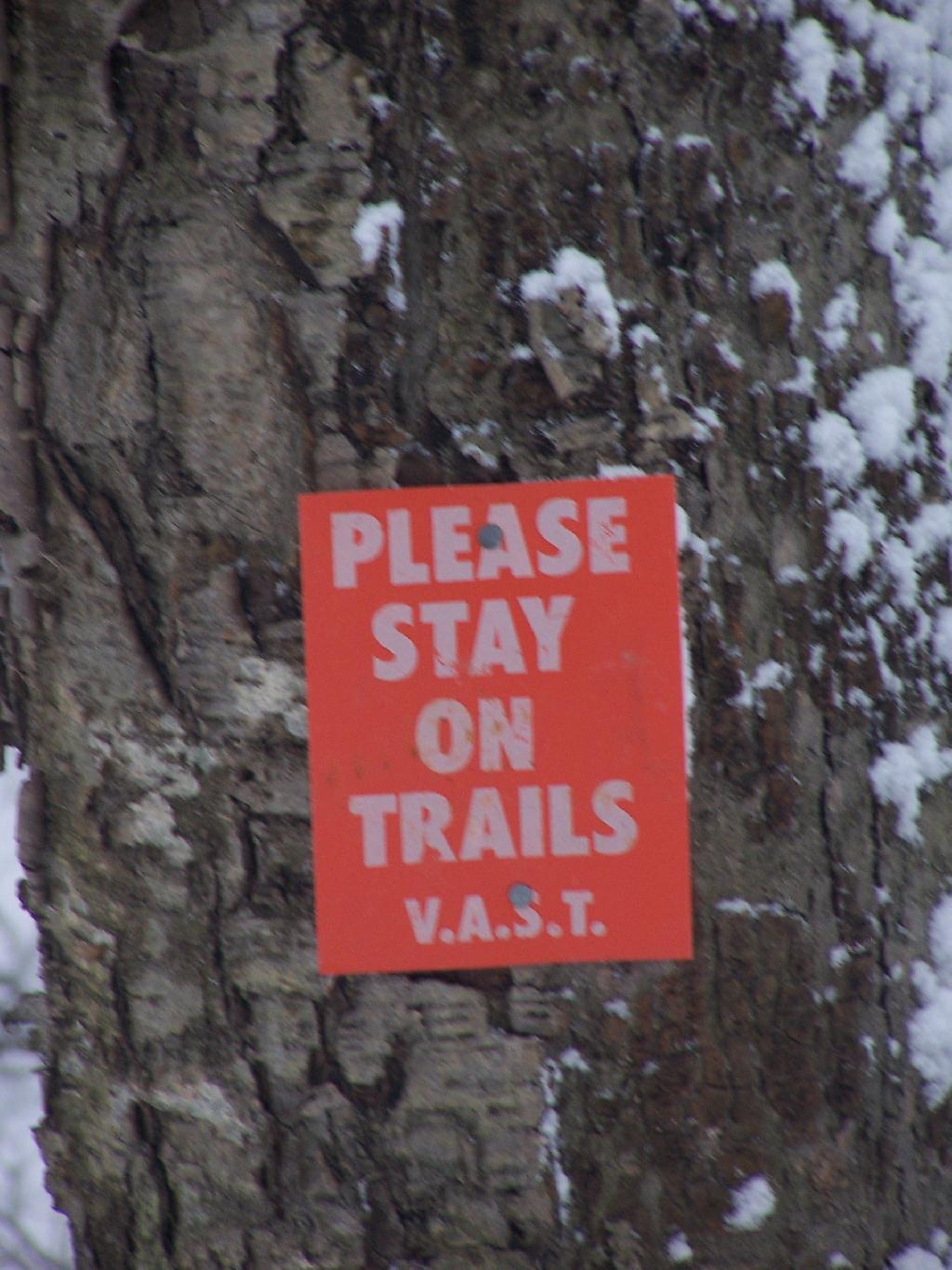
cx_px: 476
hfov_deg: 3.9
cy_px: 635
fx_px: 13932
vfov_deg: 5.2
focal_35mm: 380
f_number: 3.7
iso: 140
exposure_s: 1/100
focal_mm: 63
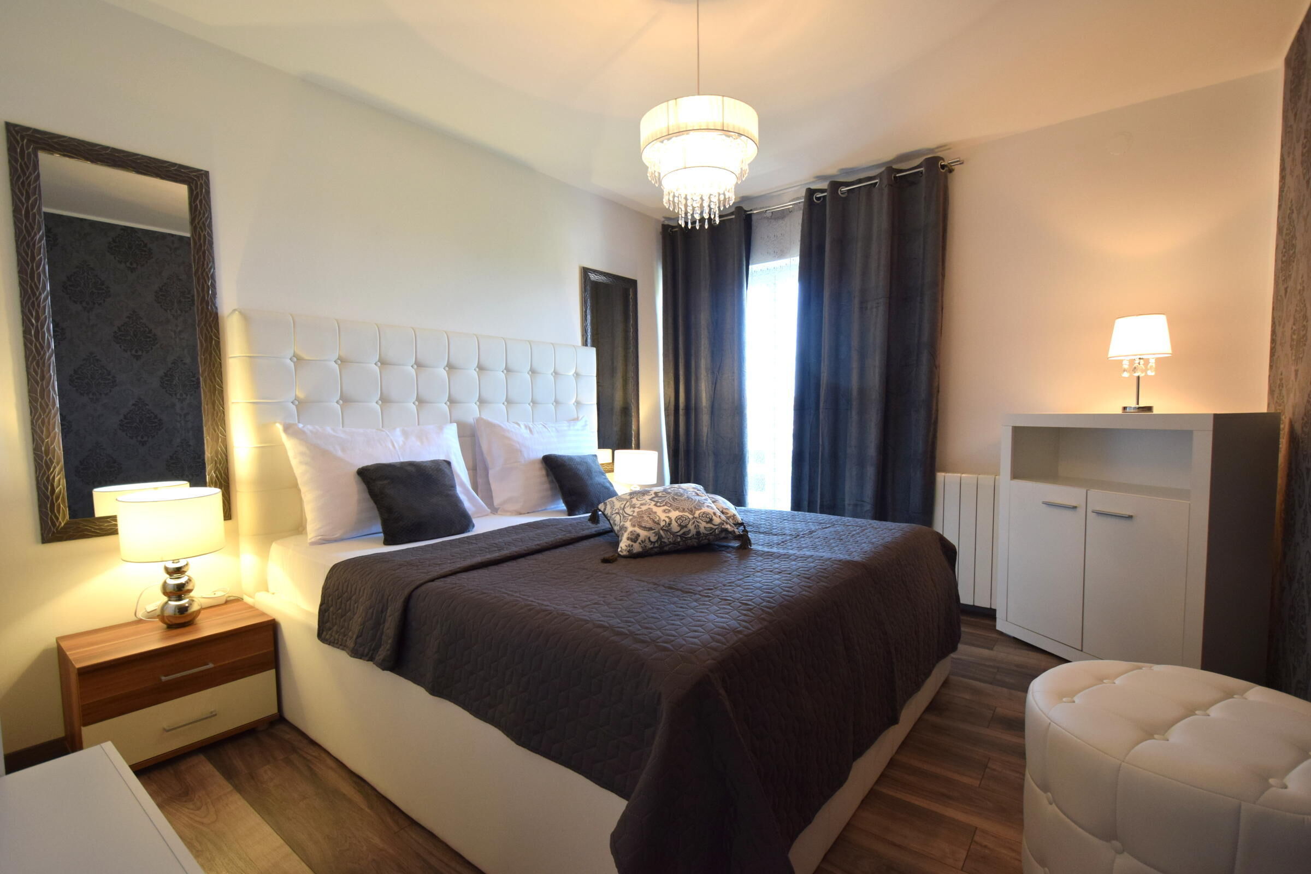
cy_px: 437
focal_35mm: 15
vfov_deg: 77.3
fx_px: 546
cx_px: 656
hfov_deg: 100.4
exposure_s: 1/60
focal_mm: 10
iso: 720
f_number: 4
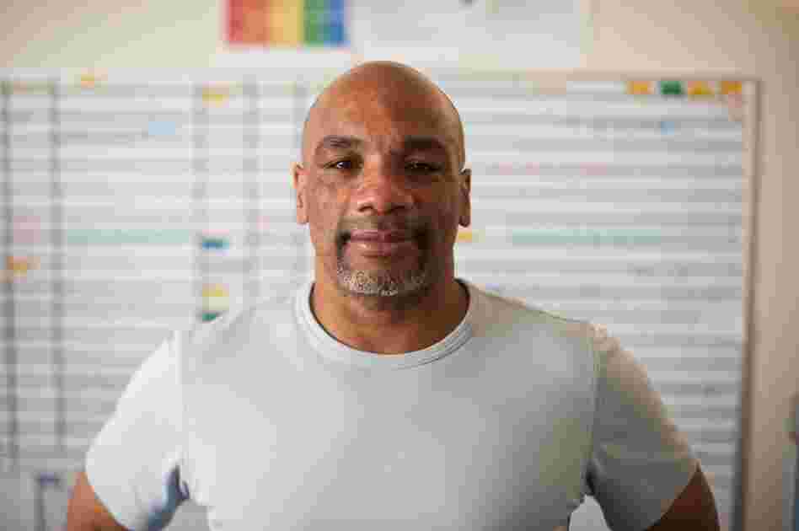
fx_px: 1109
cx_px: 400
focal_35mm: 50
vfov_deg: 26.9
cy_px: 266
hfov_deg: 39.6
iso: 400
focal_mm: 50
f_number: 2
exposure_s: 1/100
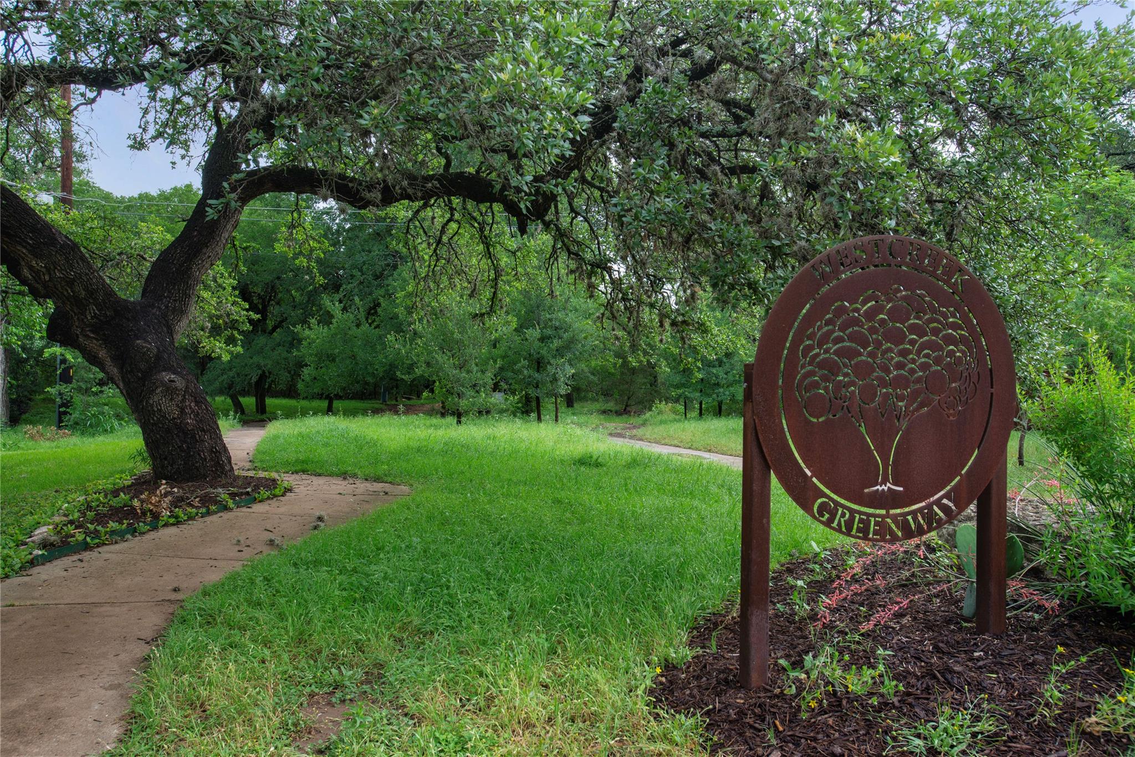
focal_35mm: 30
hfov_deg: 61.9
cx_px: 568
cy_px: 378
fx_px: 946
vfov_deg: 43.6
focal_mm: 30
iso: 140
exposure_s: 1/30
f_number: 9
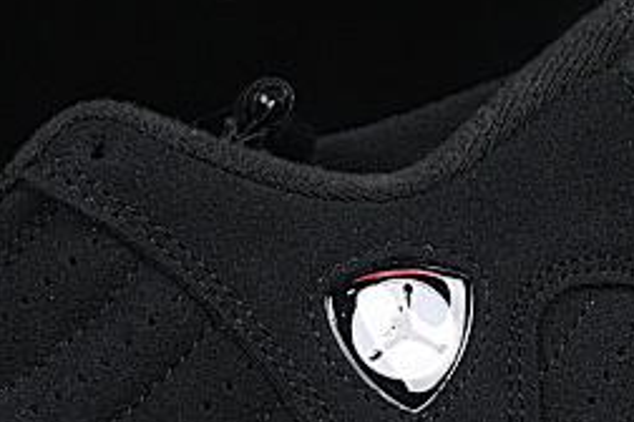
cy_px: 362
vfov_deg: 4.3
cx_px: -75
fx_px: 5653
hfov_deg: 6.4
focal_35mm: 321
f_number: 6.3
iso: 160
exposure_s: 1/60
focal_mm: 50
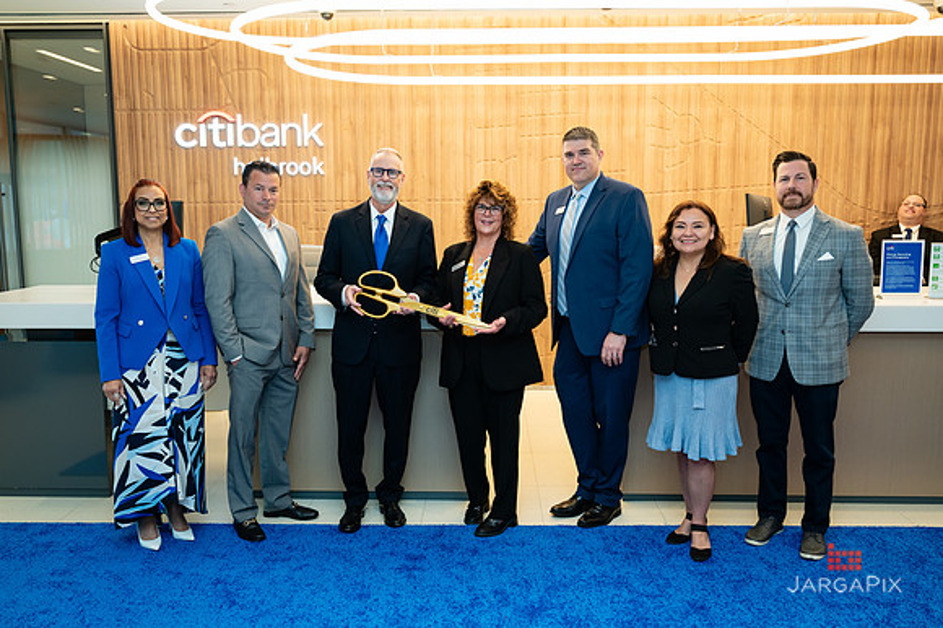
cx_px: 469
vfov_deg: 42.2
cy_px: 313
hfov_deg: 60.3
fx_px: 812
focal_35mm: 31
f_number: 3.5
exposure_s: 1/200
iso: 500
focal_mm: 30.5
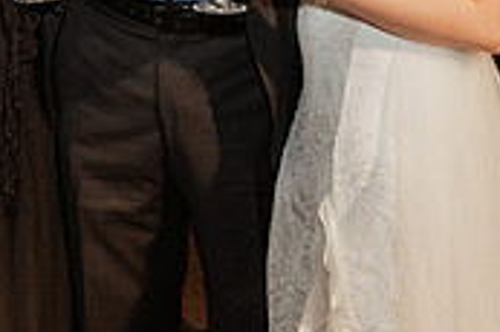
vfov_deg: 13.2
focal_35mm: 97
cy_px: -188
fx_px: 1346
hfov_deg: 20.8
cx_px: 90
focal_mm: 29
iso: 2500
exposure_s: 1/125
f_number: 6.3
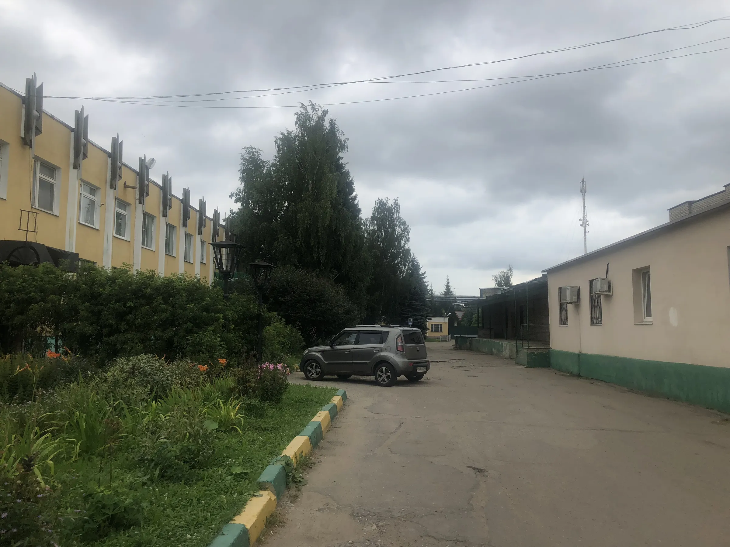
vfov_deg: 49.7
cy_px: 274
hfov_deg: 63.4
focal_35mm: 28
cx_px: 365
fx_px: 590
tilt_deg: +2.8
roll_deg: +0.4
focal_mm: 3.99
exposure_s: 1/233
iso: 20
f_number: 1.8
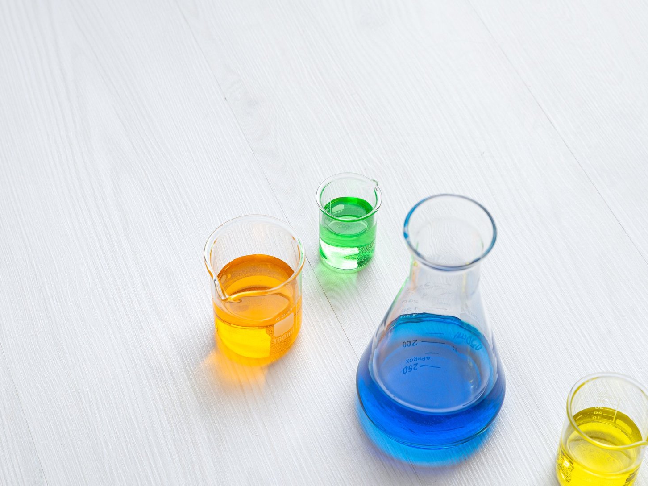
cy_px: 272
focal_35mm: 89
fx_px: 1666
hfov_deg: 22.0
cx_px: 297
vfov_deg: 16.6
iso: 200
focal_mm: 70
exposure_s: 1/60
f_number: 8
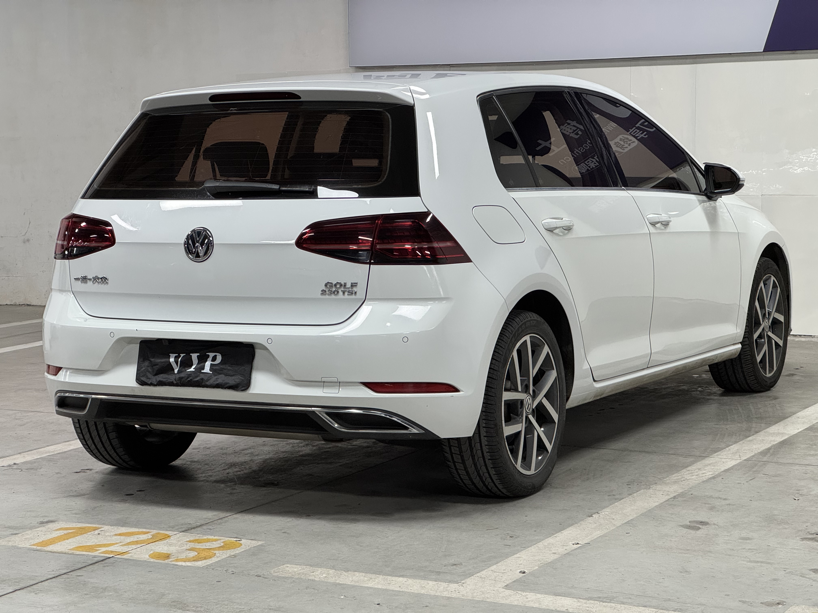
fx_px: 1820
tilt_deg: -4.8
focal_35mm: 77
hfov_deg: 25.3
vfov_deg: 19.1
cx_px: 409
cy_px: 306
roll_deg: +0.8
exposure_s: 1/50
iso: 200
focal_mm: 9
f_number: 2.8
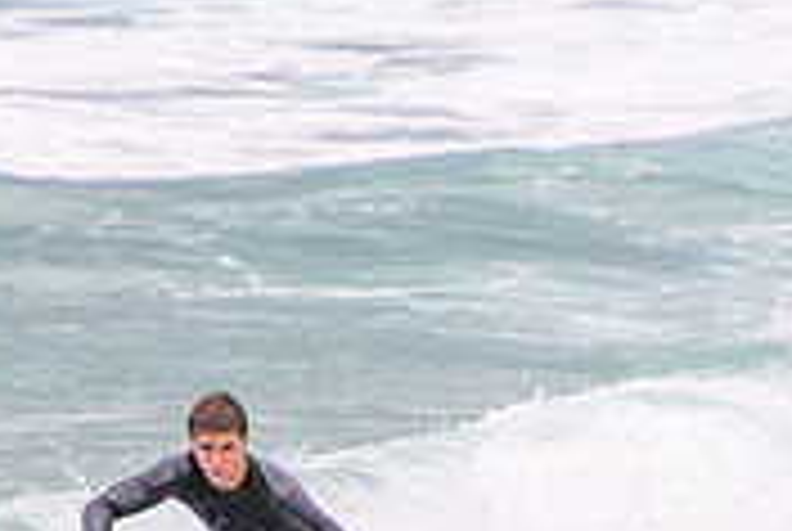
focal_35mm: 1811
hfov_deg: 1.1
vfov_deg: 0.8
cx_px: 270
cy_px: 708
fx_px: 39909
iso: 200
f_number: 5.6
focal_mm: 400
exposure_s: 1/2000
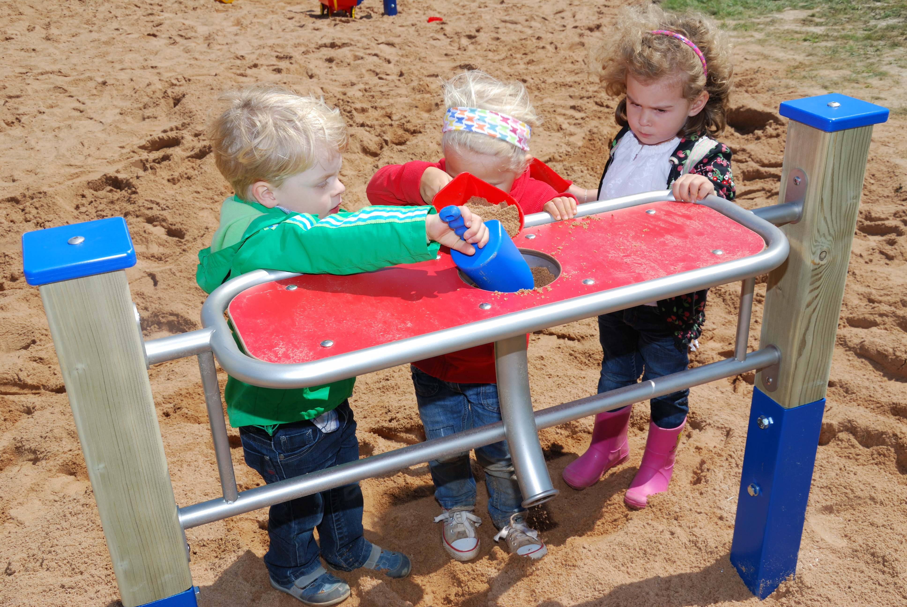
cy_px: 304
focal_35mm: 38
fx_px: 946
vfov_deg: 35.6
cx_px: 454
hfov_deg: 51.2
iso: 100
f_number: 11
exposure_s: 1/200
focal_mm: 25
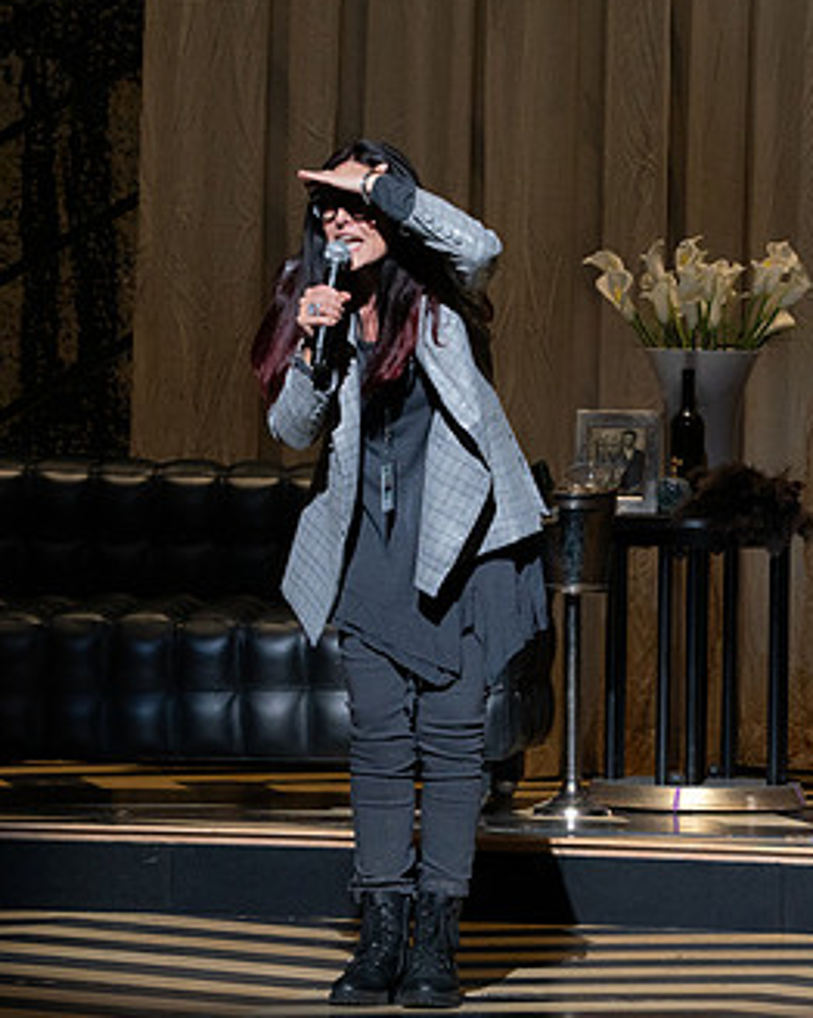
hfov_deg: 4.7
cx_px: 391
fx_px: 9995
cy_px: 433
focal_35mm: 332
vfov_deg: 5.8
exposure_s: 1/160
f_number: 13
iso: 3200
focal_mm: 200
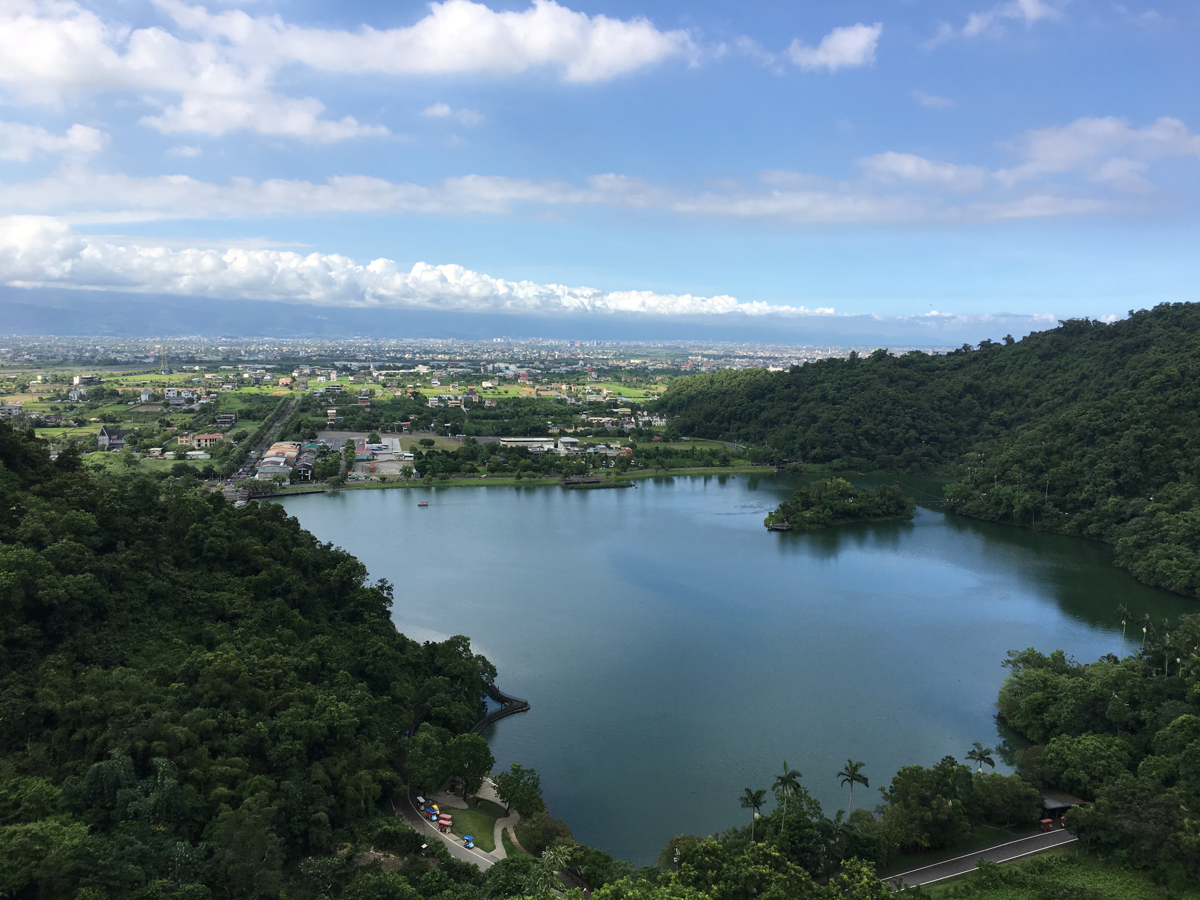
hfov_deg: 61.7
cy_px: 450
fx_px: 1005
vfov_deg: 48.2
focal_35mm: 29
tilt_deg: -5.3
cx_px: 600
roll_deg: -1.1
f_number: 2.2
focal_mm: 4.15
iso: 25
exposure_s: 1/1040
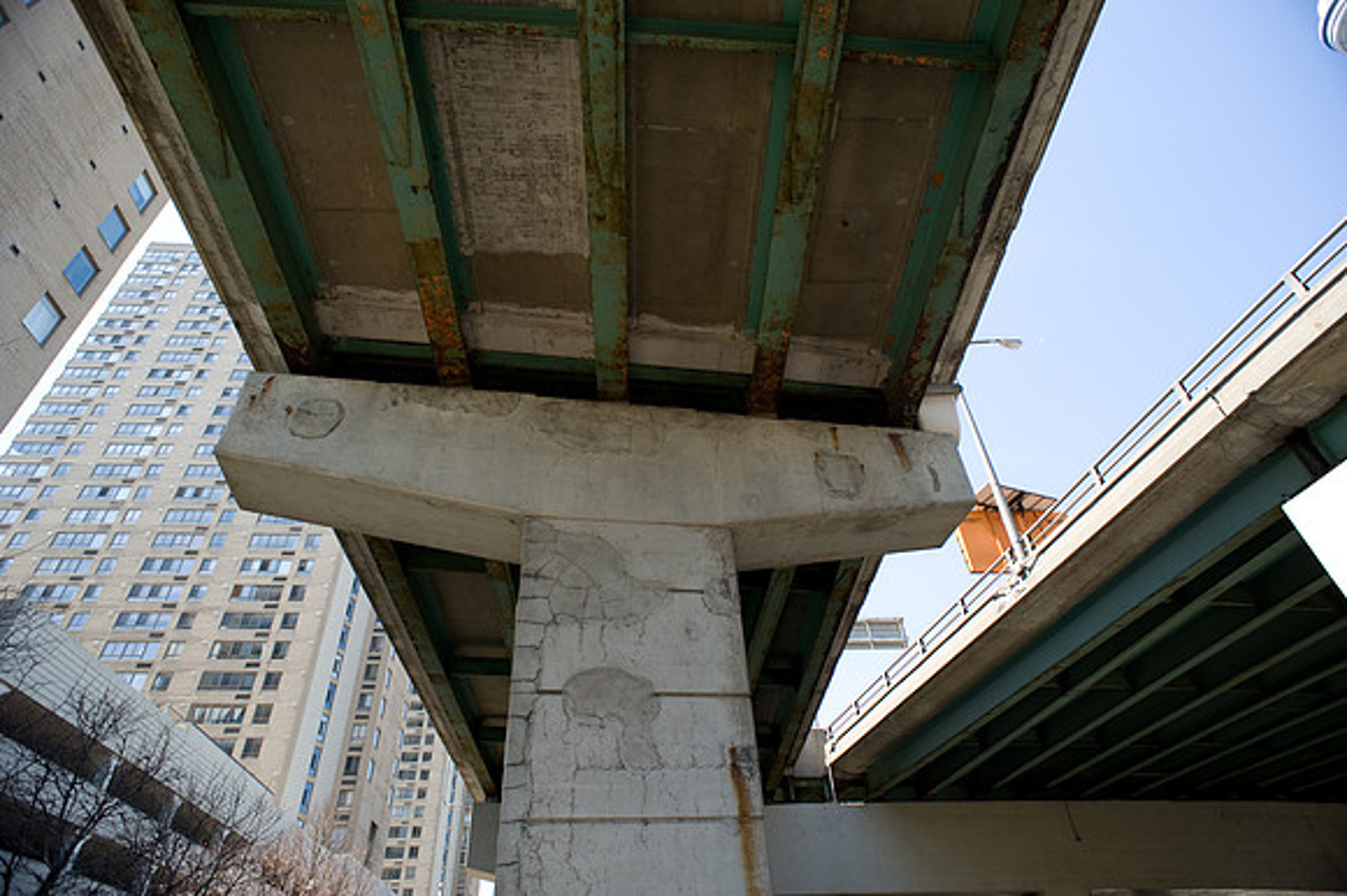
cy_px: 448
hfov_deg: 84.0
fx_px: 748
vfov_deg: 61.9
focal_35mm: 20
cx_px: 674
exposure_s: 1/500
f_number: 5.6
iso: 200
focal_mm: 20
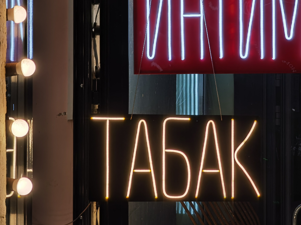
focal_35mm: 176
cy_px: 81
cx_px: 187
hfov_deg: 11.2
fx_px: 1530
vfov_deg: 8.4
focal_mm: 14.46
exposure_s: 1/100
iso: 64
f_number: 3.4
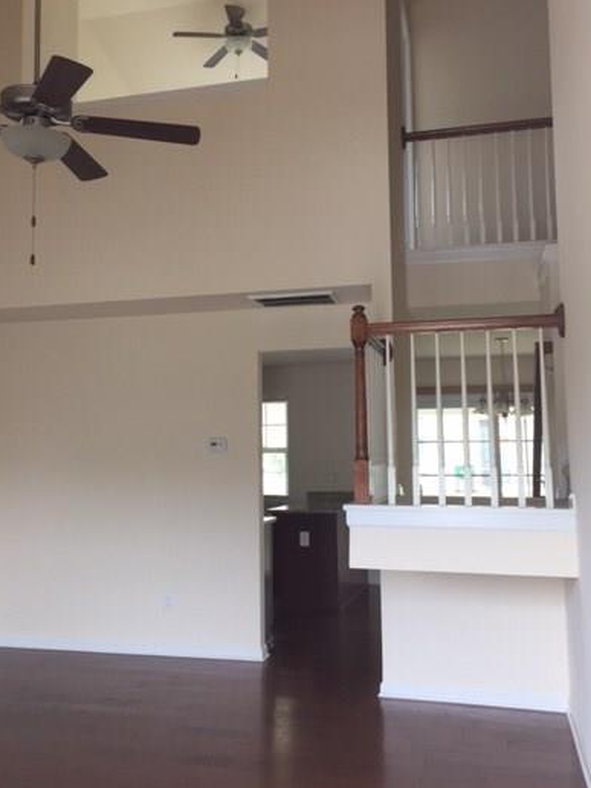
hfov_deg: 39.5
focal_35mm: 36
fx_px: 820
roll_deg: +1.4
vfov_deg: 51.3
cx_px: 240
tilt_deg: +7.2
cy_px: 362
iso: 32
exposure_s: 1/60
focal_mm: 4.15
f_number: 2.2
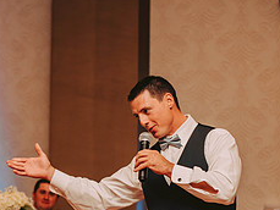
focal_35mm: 132
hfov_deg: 14.9
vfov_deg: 11.2
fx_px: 1068
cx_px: 119
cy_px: 200
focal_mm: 70
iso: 800
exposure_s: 1/60
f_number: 2.8
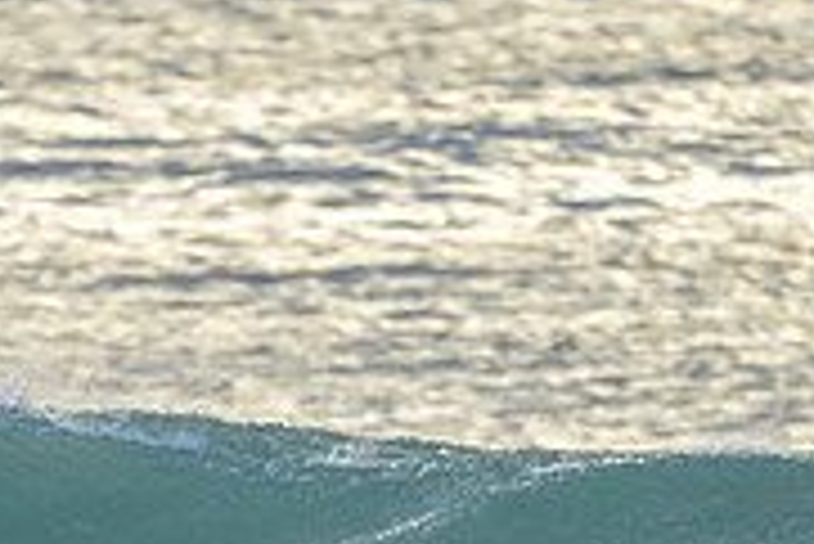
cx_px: 558
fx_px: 58133
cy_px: 731
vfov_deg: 0.5
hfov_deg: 0.8
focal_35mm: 2569
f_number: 6.3
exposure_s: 1/2500
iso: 1800
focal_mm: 800
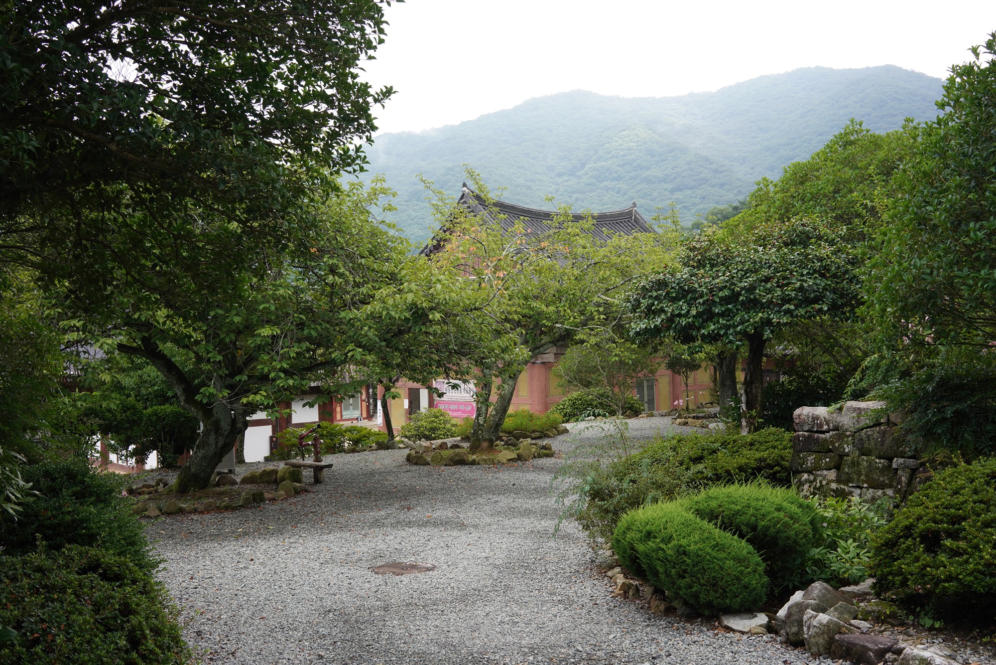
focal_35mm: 35
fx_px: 968
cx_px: 498
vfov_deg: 37.9
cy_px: 332
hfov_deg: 54.4
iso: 400
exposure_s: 1/100
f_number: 9
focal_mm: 35
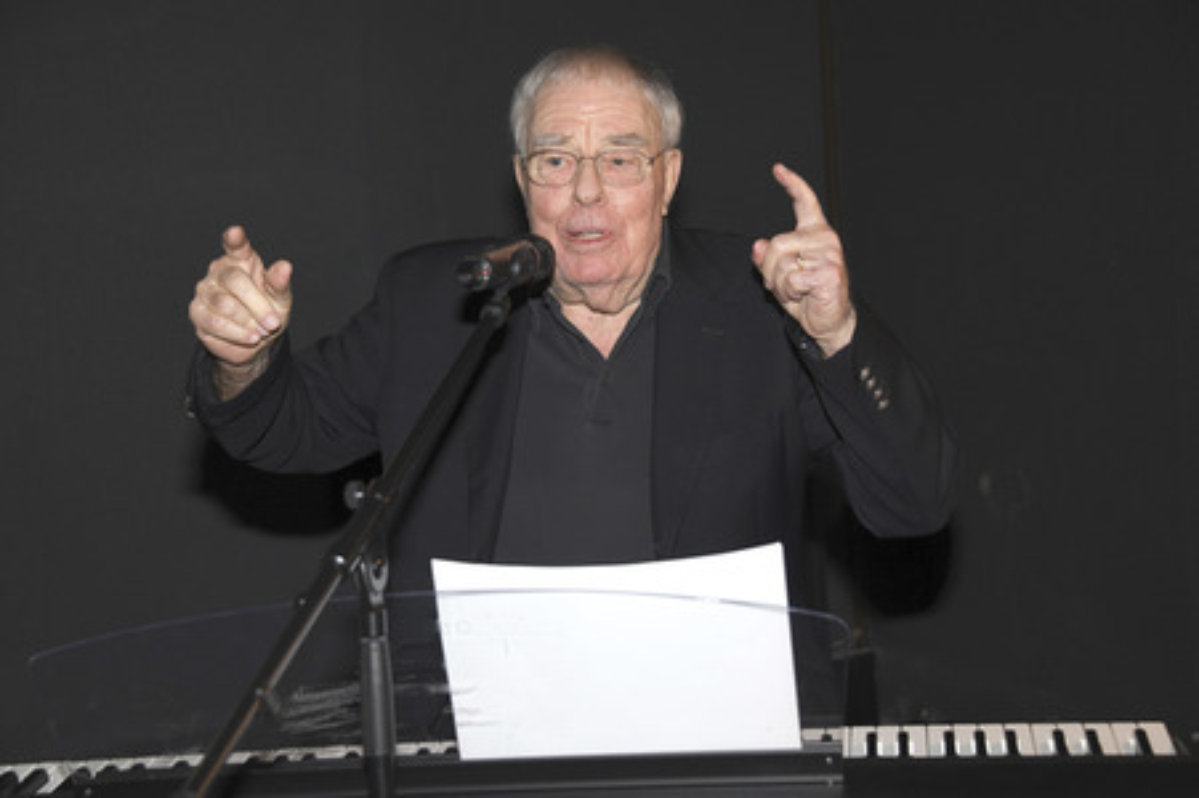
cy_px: 399
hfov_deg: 29.7
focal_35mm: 68
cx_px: 600
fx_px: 2263
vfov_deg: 20.0
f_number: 6.3
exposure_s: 1/100
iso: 640
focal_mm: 68
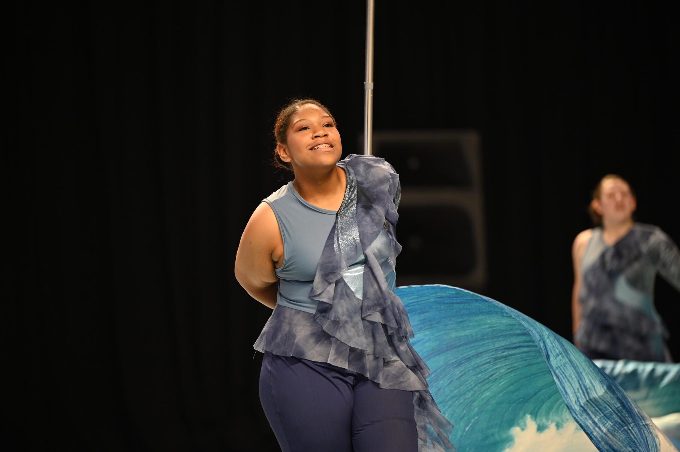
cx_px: 340
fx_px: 3775
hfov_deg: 10.3
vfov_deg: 6.9
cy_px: 226
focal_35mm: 200
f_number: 2.8
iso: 1600
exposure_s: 1/1000
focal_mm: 200
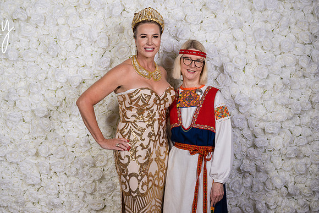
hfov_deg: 41.9
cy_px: 106
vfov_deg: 28.7
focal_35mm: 47
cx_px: 160
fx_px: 417
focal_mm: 47
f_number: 5.6
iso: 400
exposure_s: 1/200
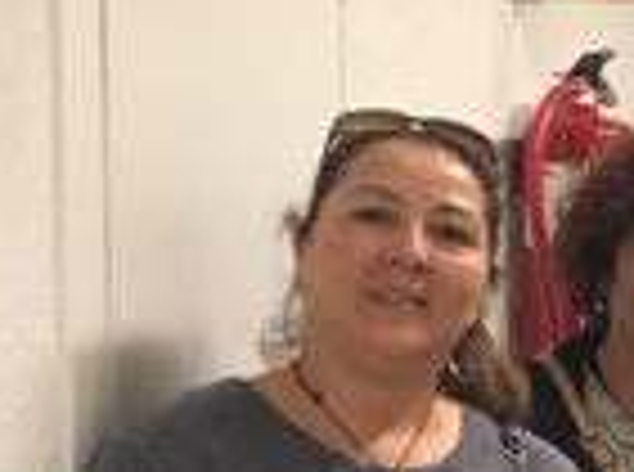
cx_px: 1398
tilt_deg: -5.7
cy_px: 463
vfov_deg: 11.1
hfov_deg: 12.5
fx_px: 2411
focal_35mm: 132
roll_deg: -0.7
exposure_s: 1/33
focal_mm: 4.15
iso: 200
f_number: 2.2
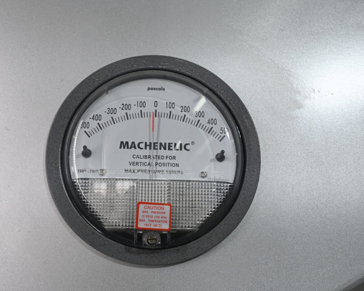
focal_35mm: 40
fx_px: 426
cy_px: 145
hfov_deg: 46.2
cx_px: 160
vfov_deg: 37.7
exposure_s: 1/125
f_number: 10
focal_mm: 34.5
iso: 1400
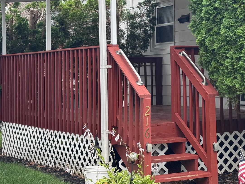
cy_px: 61
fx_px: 644
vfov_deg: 16.2
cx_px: 199
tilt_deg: +0.1
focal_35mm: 91
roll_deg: +0.5
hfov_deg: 21.3
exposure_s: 1/417
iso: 64
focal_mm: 6.76
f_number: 1.78
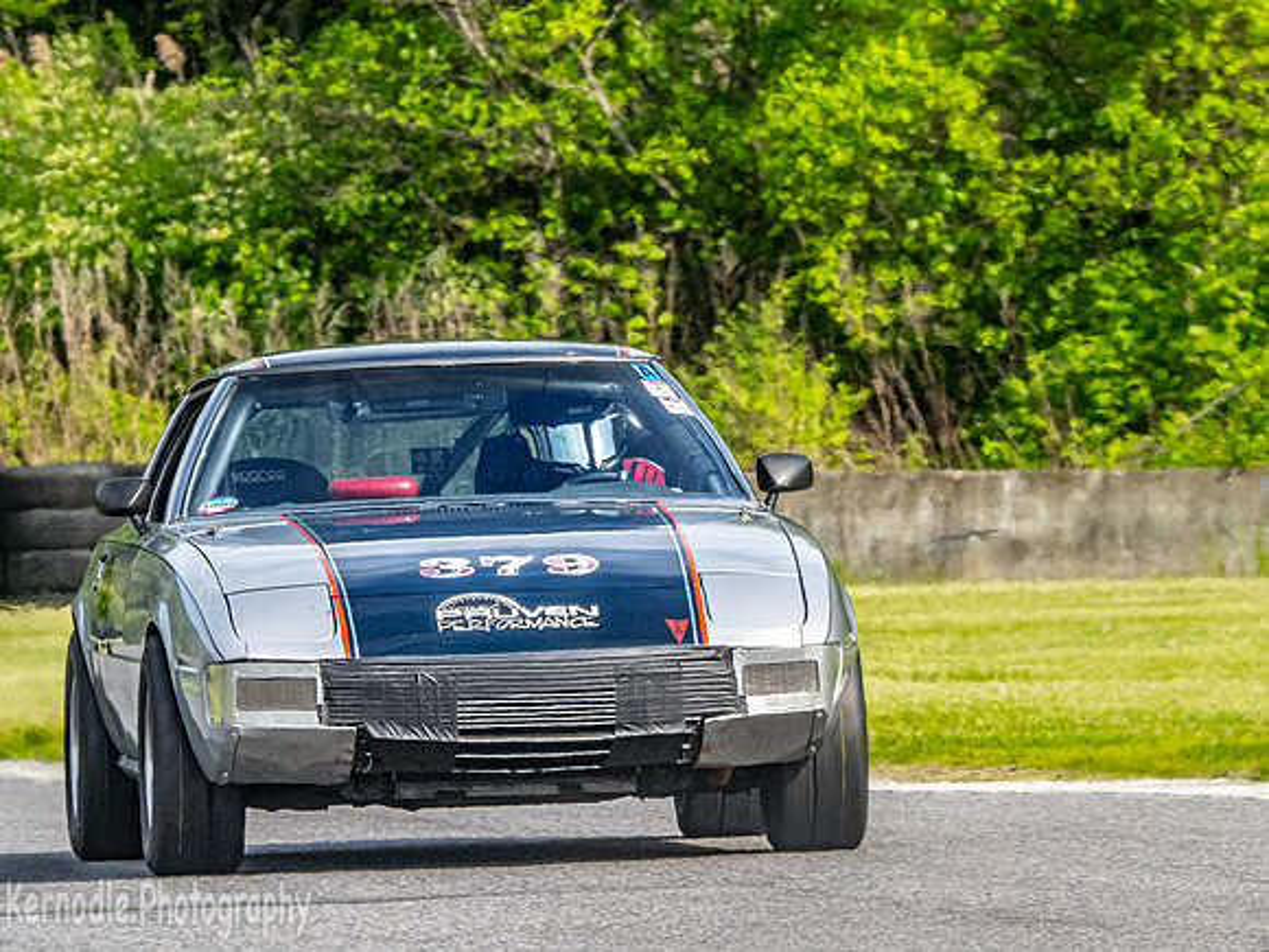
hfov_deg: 1.8
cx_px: 646
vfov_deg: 1.3
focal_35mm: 1129
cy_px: 555
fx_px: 41394
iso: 400
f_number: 16
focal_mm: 420
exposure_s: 1/250
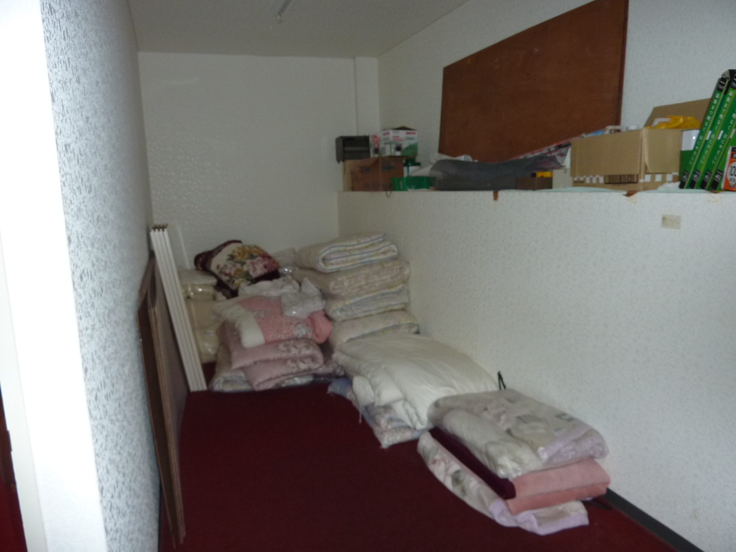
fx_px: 532
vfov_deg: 54.9
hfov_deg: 69.4
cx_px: 368
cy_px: 276
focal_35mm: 25
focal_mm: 4.1
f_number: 3.3
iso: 200
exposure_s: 1/30
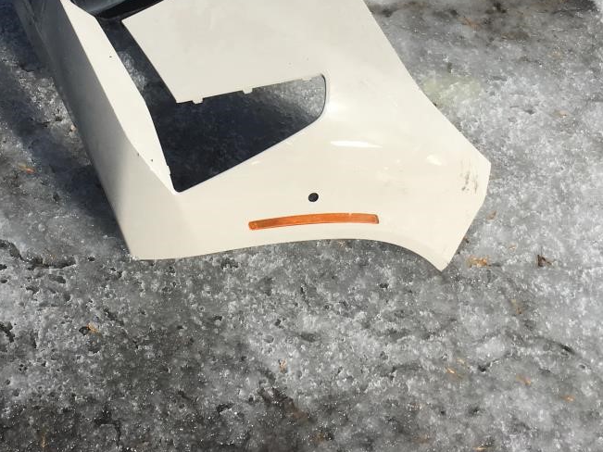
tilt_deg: -39.7
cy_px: 77
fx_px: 993
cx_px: 205
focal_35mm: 57
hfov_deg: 33.5
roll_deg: -12.1
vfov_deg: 25.1
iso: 25
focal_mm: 4.15
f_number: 2.2
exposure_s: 1/2404
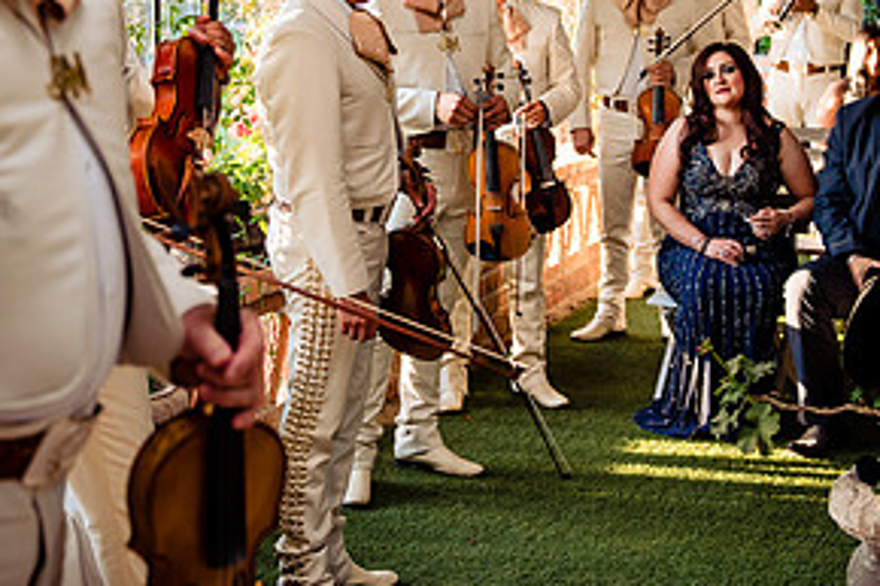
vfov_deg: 17.6
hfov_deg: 26.6
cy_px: 44
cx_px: 334
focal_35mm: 76
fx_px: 1857
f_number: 2.8
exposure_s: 1/250
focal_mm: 38
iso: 800
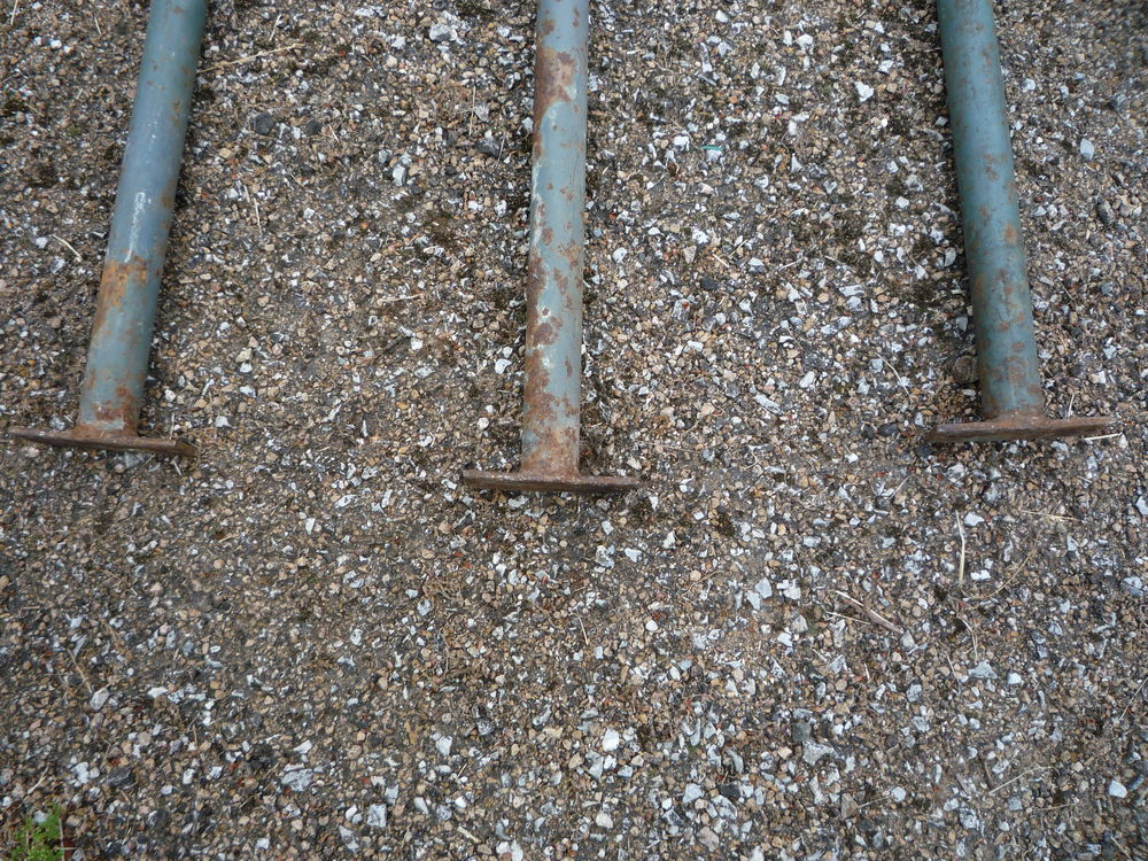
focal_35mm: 30
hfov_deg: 60.0
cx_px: 574
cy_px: 430
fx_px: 995
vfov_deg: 46.8
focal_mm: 5.2
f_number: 4
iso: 100
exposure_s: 1/200
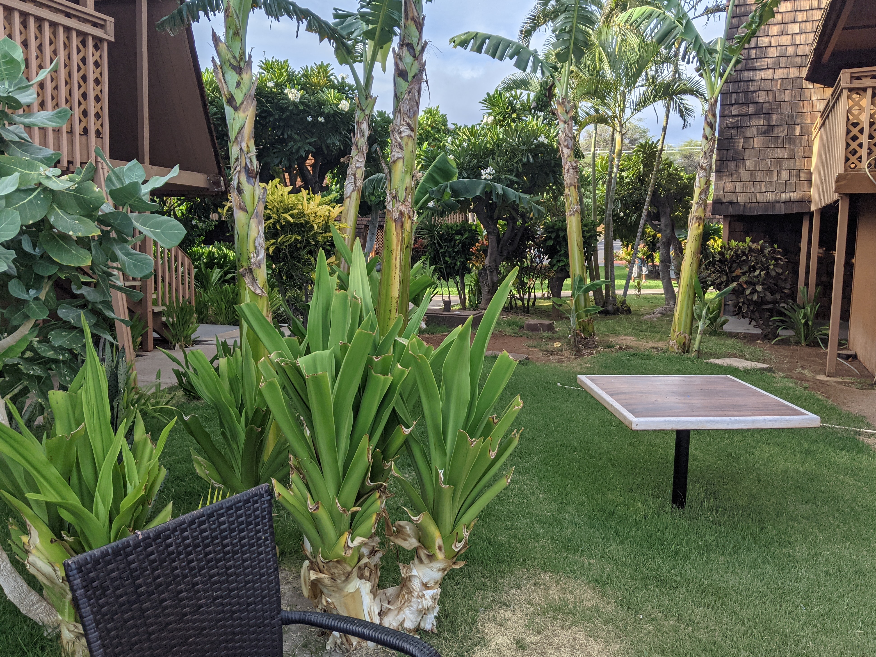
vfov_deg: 49.7
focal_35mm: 28
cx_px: 436
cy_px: 322
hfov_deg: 63.4
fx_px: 709
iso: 41
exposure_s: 1/1117
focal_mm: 4.44
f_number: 1.8
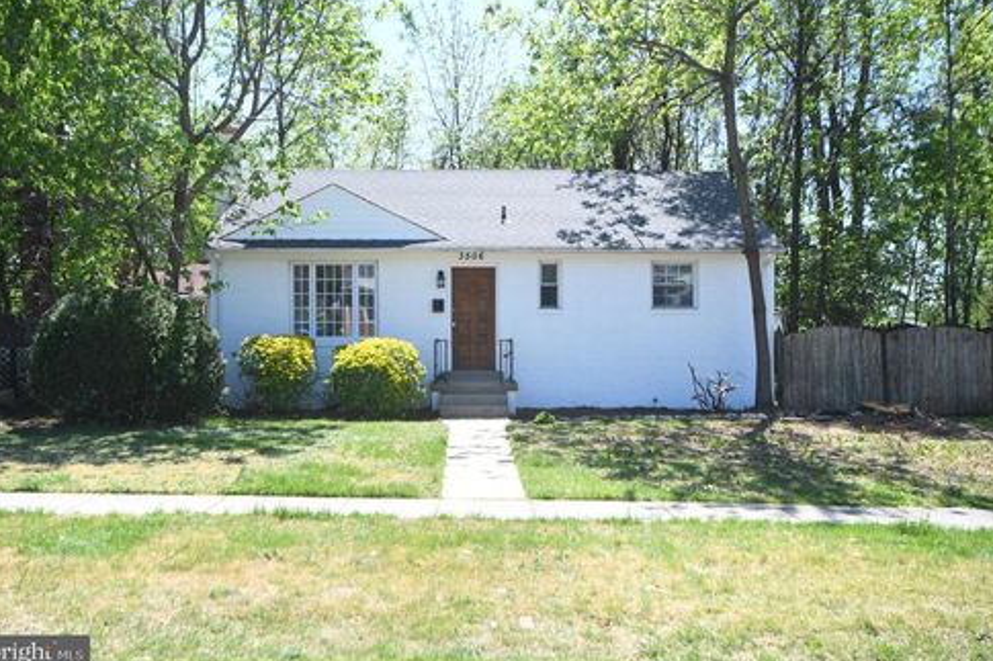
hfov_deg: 55.8
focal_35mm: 34
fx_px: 937
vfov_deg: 38.9
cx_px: 491
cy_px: 330
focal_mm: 22
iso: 200
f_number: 9
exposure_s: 1/160
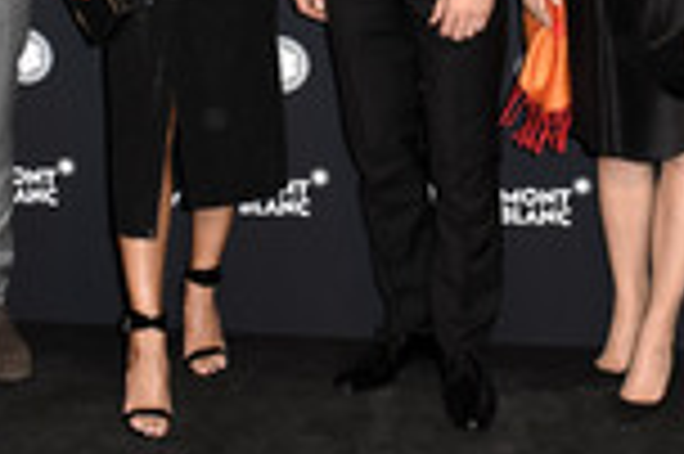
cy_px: -81
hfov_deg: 25.3
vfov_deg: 16.4
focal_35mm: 80
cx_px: 448
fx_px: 1518
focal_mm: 18
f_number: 6.3
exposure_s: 1/125
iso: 400
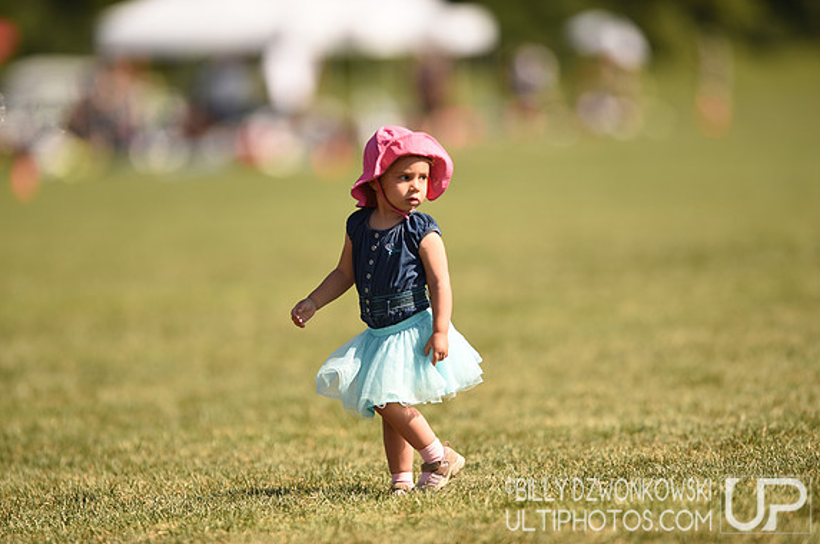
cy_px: 273
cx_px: 414
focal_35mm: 405
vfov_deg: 3.4
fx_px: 9209
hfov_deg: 5.1
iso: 100
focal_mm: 400
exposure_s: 1/1250
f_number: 3.2
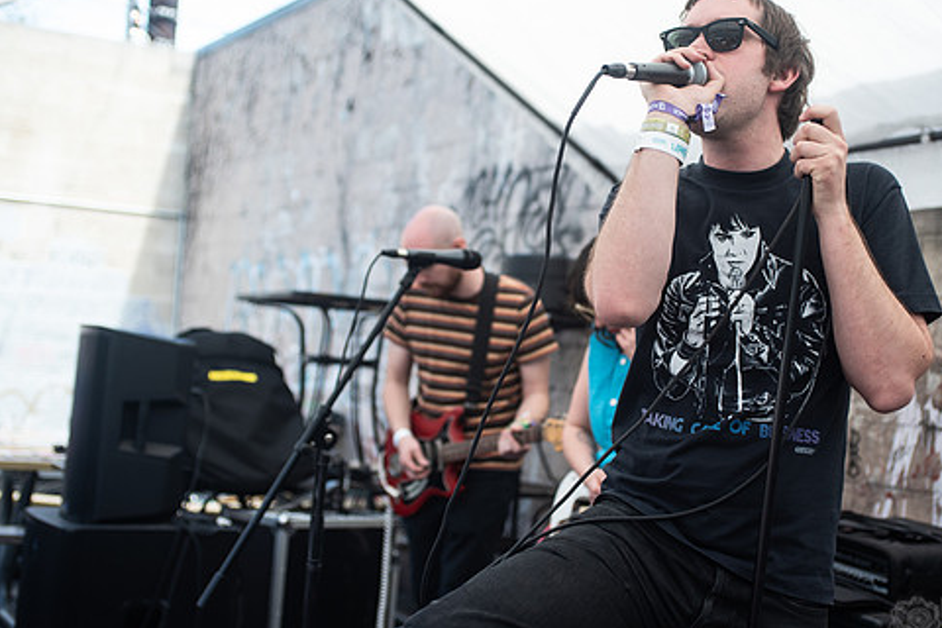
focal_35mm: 58
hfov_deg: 34.4
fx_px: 1518
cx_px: 551
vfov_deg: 23.4
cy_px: 288
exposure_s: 1/500
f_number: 3.2
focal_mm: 48
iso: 320
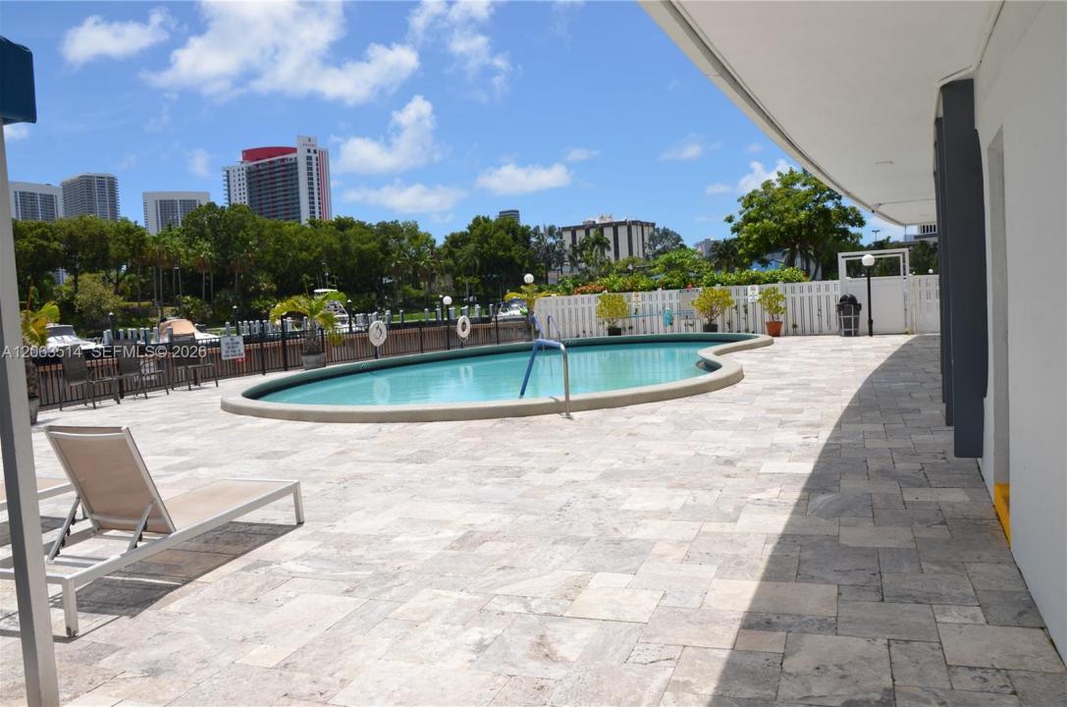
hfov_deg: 67.5
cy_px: 354
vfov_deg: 47.7
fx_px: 799
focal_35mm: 27
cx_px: 534
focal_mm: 18
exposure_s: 1/250
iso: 100
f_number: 9
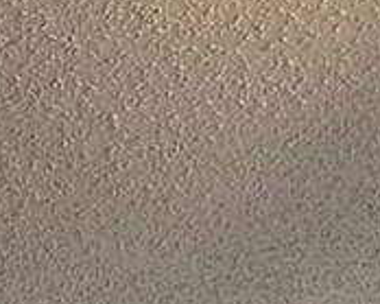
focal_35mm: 175
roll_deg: +1.3
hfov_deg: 11.0
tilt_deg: -6.1
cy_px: 1124
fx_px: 1967
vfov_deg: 7.1
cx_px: 360
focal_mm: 4.25
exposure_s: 1/60
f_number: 1.8
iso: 64
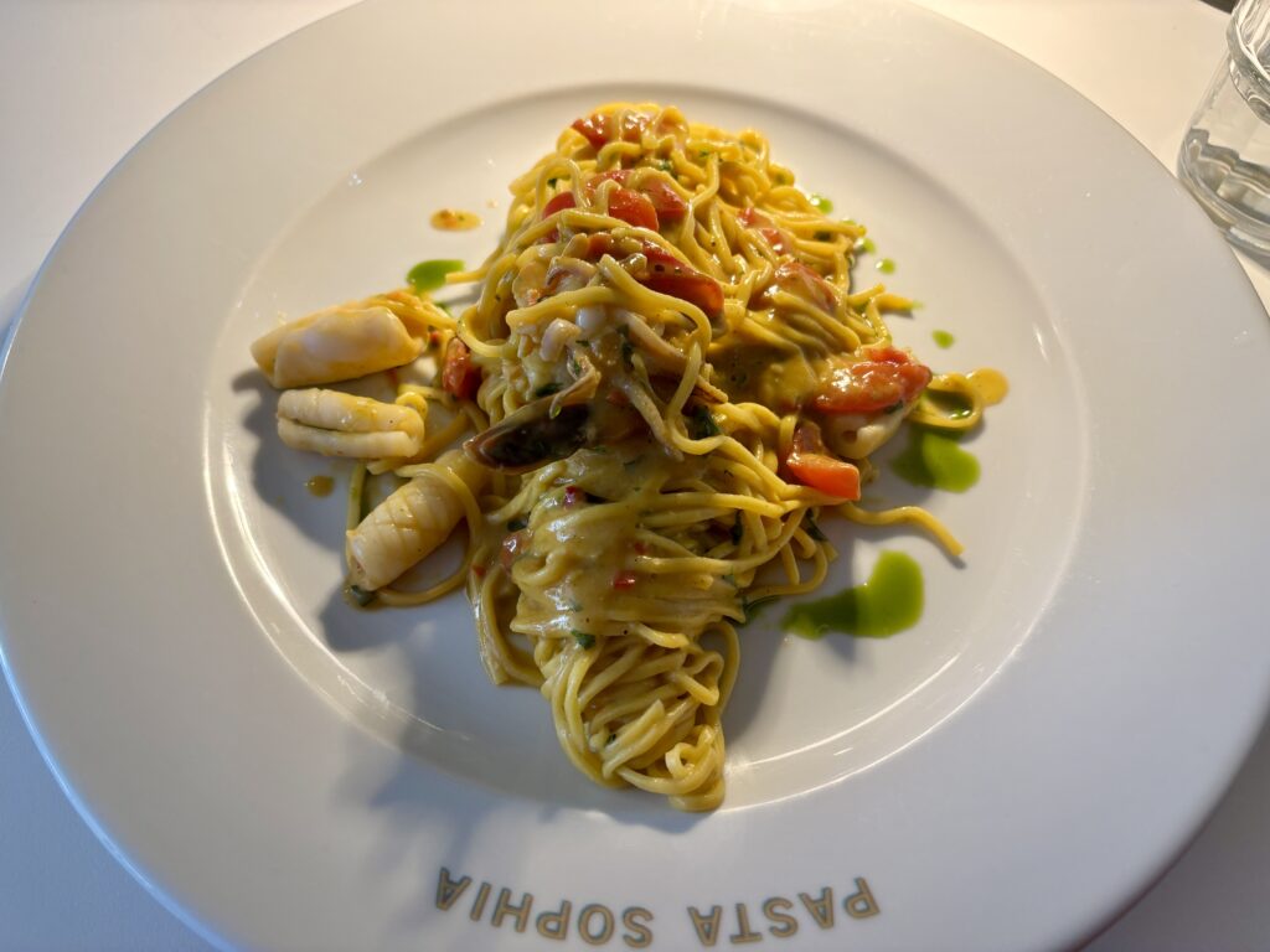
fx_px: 954
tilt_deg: -59.6
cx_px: 635
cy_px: 476
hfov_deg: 67.3
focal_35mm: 26
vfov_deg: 53.1
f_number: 1.6
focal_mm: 5.96
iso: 80
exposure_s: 1/50
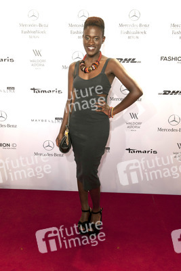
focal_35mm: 34
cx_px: 90
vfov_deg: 55.8
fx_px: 256
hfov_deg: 38.9
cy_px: 136
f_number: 6.3
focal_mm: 34
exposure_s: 1/250
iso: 1600
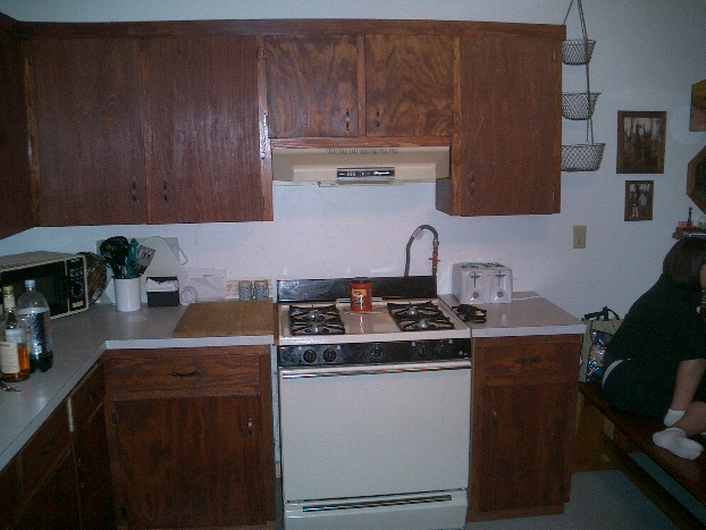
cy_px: 268
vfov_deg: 39.7
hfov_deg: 51.3
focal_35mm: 36
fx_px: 735
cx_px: 344
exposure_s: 1/40
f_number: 4.2
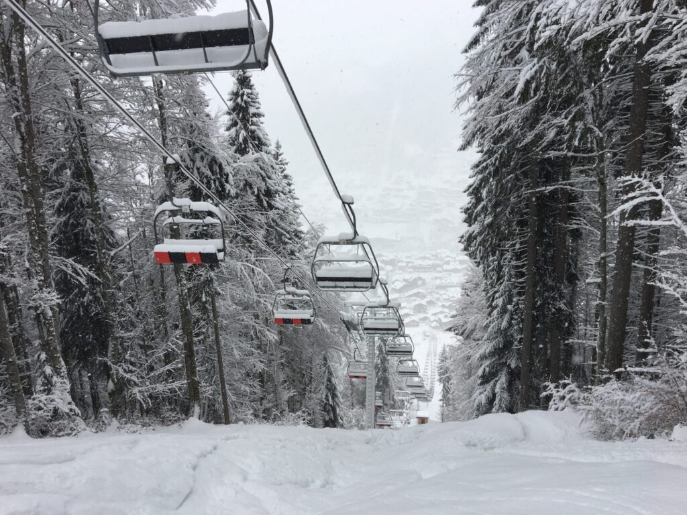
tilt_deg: -15.0
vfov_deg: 48.2
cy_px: 258
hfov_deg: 61.7
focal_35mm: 29
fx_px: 576
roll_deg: +2.6
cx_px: 344
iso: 25
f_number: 2.2
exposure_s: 1/292
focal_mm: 4.15
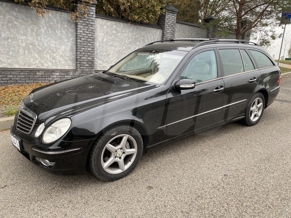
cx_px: 146
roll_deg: -3.9
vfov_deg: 53.1
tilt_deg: -12.8
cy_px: 109
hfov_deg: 67.3
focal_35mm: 26
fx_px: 219
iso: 64
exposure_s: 1/121
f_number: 1.8
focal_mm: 4.25
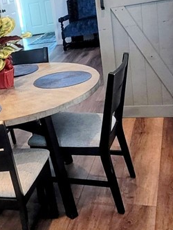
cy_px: 113
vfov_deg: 46.7
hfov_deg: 31.7
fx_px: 266
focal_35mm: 40
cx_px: -19
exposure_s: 1/60
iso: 250
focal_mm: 1.74
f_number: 2.2
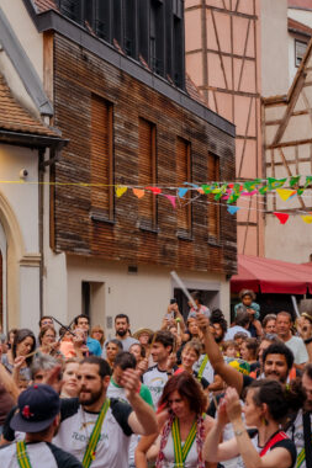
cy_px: 267
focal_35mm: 92
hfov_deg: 14.8
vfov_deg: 22.1
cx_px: 117
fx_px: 1197
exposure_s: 1/125
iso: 640
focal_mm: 70
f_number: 6.3
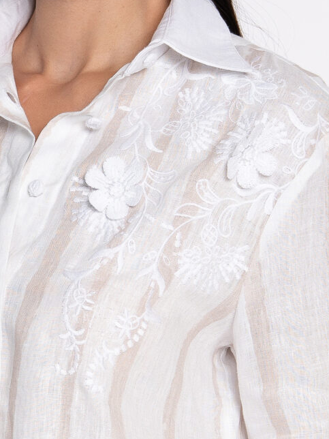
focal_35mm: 172
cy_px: 389
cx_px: 84
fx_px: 2180
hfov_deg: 8.6
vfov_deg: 11.4
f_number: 5
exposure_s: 1/125
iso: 320
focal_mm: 45
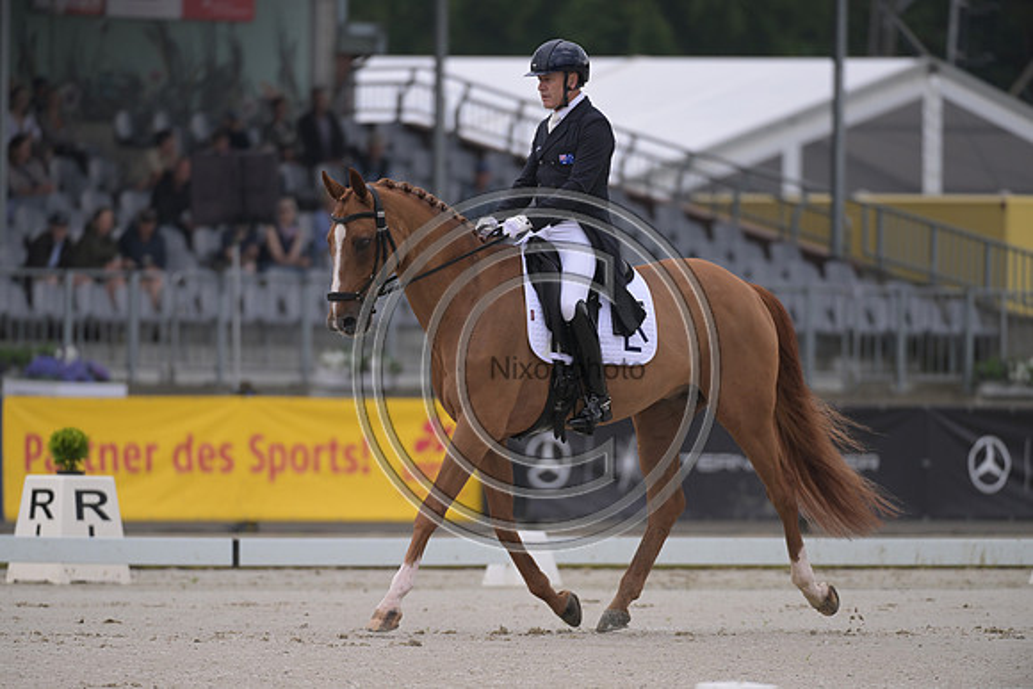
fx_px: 10906
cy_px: 344
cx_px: 516
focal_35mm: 380
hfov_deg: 5.4
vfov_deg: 3.6
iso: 720
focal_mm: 380
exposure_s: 1/1250
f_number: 5
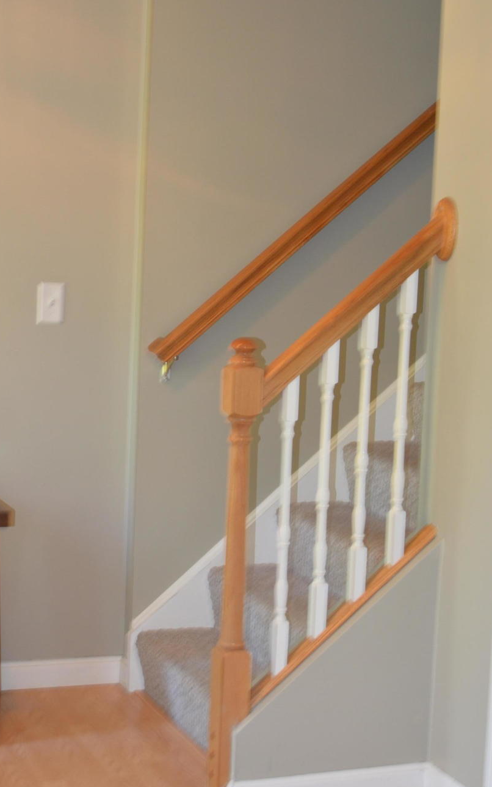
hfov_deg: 18.3
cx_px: 190
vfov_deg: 29.0
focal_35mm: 71
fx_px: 1523
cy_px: 405
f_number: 4.5
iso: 560
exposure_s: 1/15
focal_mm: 30
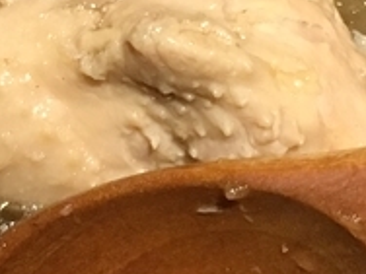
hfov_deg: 12.5
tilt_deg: -47.6
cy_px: -62
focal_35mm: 158
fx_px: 1671
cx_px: 210
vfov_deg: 9.3
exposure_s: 1/30
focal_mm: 4.15
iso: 160
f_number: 2.2
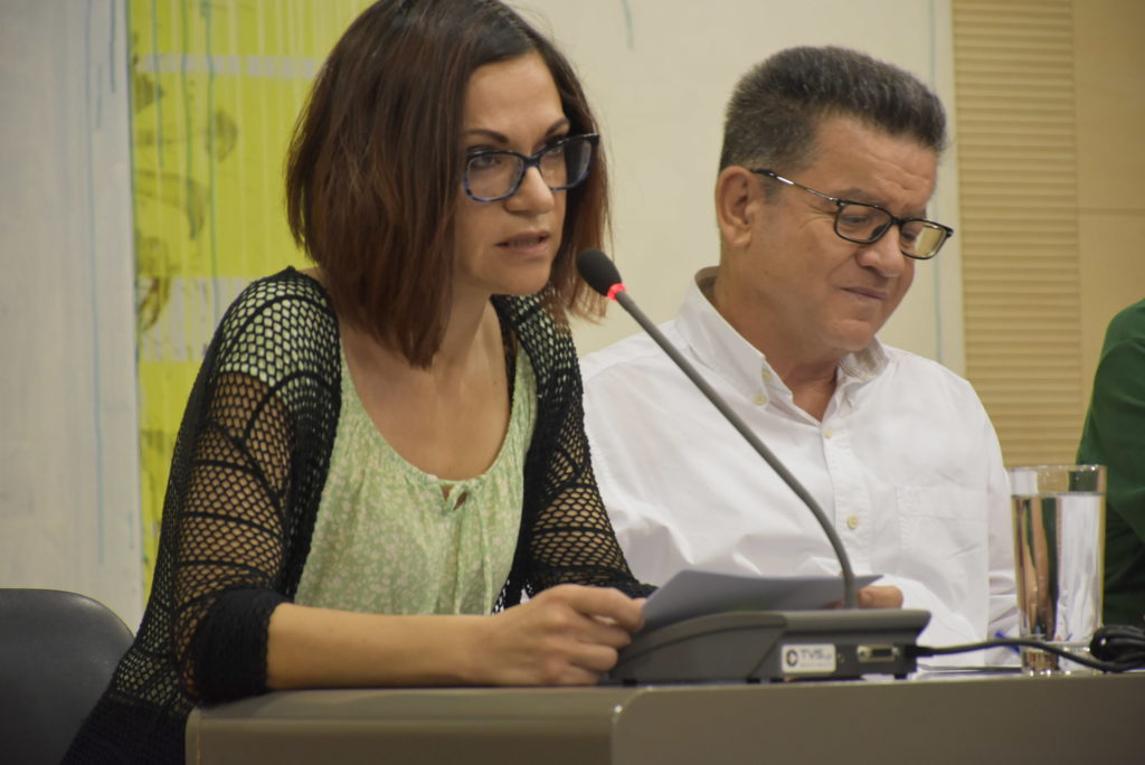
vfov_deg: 6.6
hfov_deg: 9.8
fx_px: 6683
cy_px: 382
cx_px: 572
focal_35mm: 210
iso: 1600
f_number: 5.6
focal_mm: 140
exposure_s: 1/50
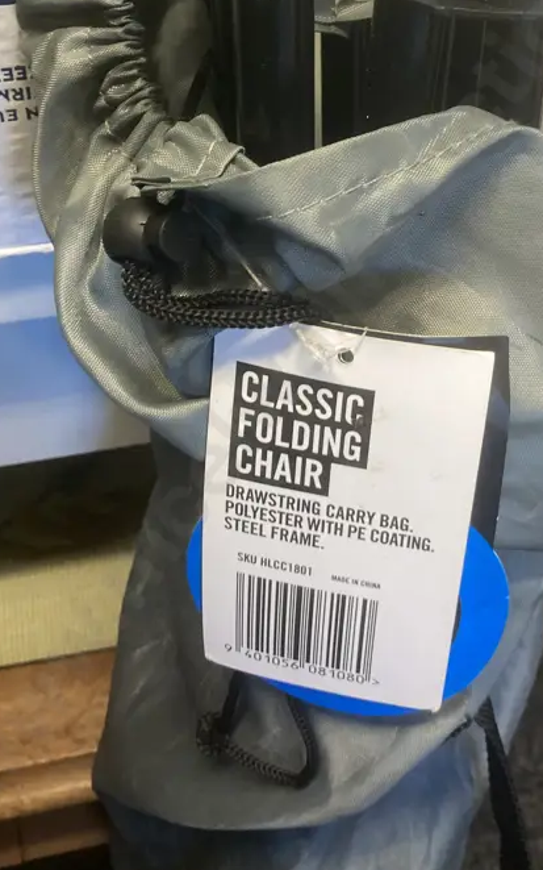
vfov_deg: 42.6
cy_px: 258
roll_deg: -7.9
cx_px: 372
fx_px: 1089
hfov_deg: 27.8
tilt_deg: -44.4
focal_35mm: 46
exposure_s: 1/50
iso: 125
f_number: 1.8
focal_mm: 3.99
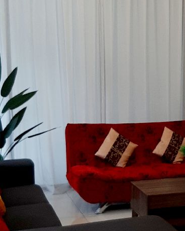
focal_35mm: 76
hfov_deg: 20.0
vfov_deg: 25.0
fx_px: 520
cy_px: 99
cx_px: 145
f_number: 1.7
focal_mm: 3.93
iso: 64
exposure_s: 1/50
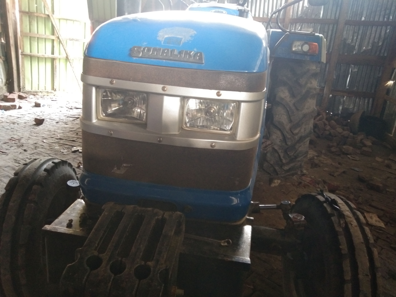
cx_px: 198
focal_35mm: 30
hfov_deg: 60.0
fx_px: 343
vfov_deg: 46.8
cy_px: 148
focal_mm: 3.65
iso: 821
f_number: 2.2
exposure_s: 1/14
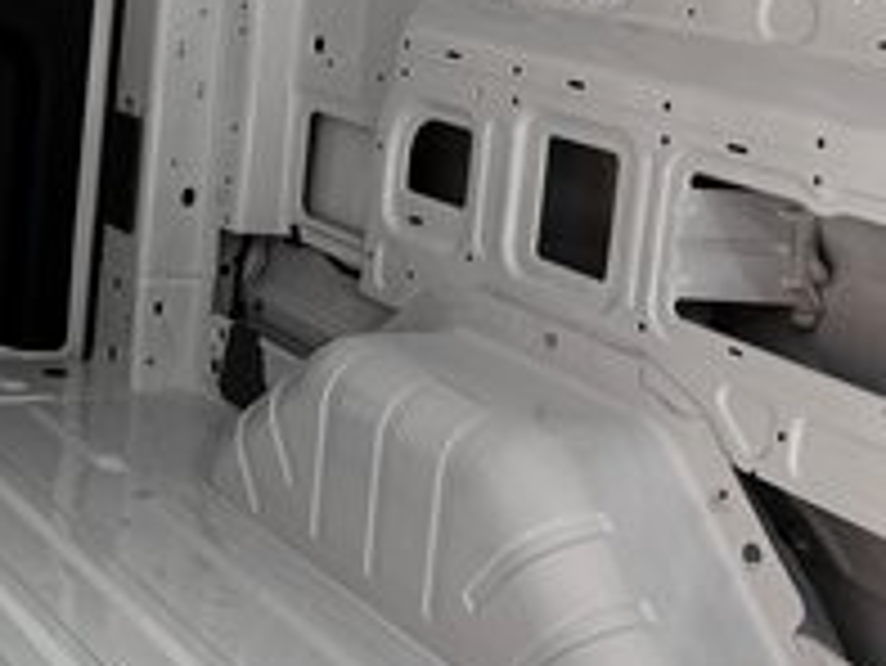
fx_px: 1998
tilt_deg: -11.1
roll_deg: -2.1
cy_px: 189
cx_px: -337
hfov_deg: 21.9
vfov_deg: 18.8
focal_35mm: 78
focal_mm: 6.76
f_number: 1.78
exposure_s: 1/60
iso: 200
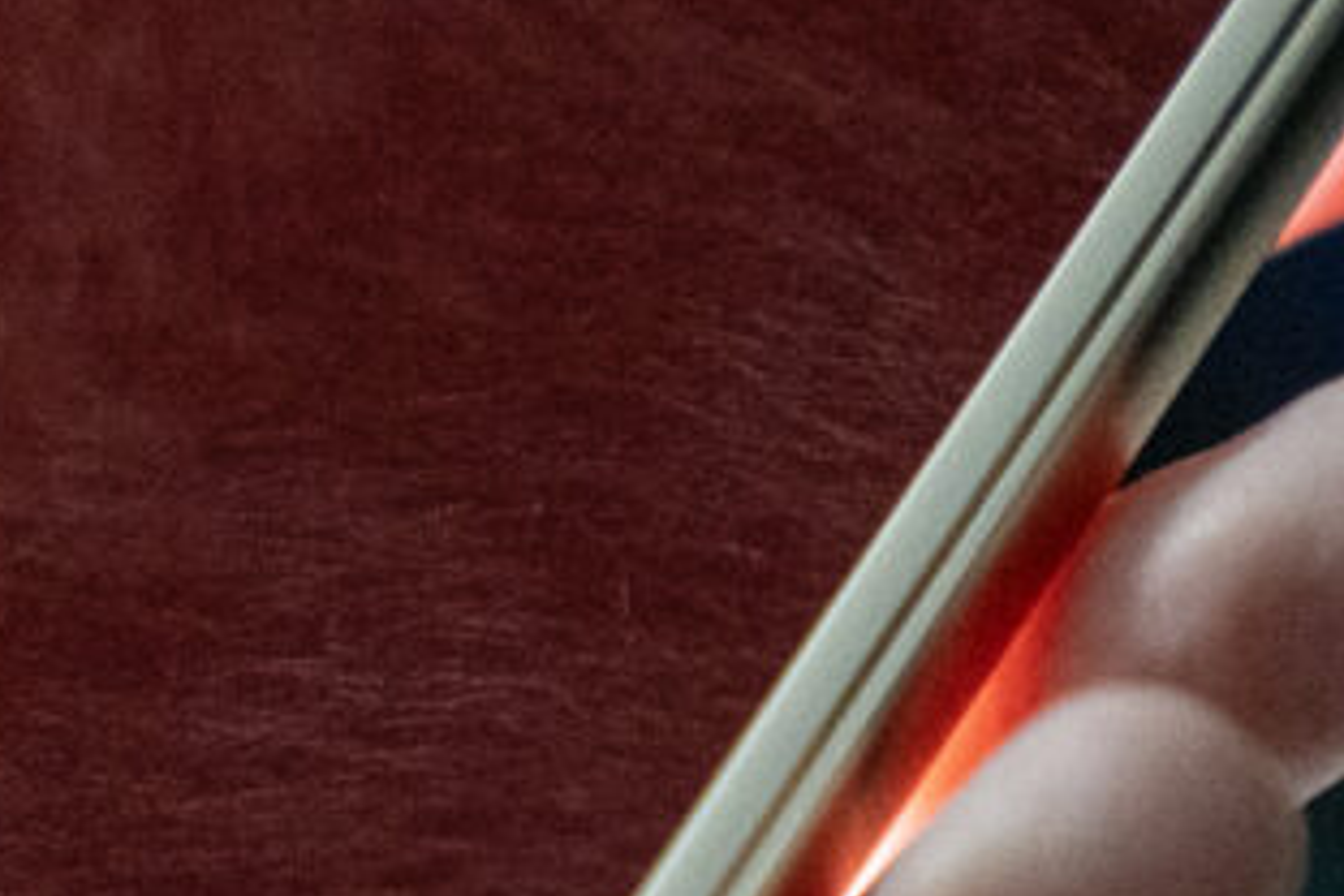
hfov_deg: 8.8
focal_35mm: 230
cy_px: 941
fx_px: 8586
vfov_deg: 6.0
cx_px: -306
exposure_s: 1/200
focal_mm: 70
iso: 12800
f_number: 2.8
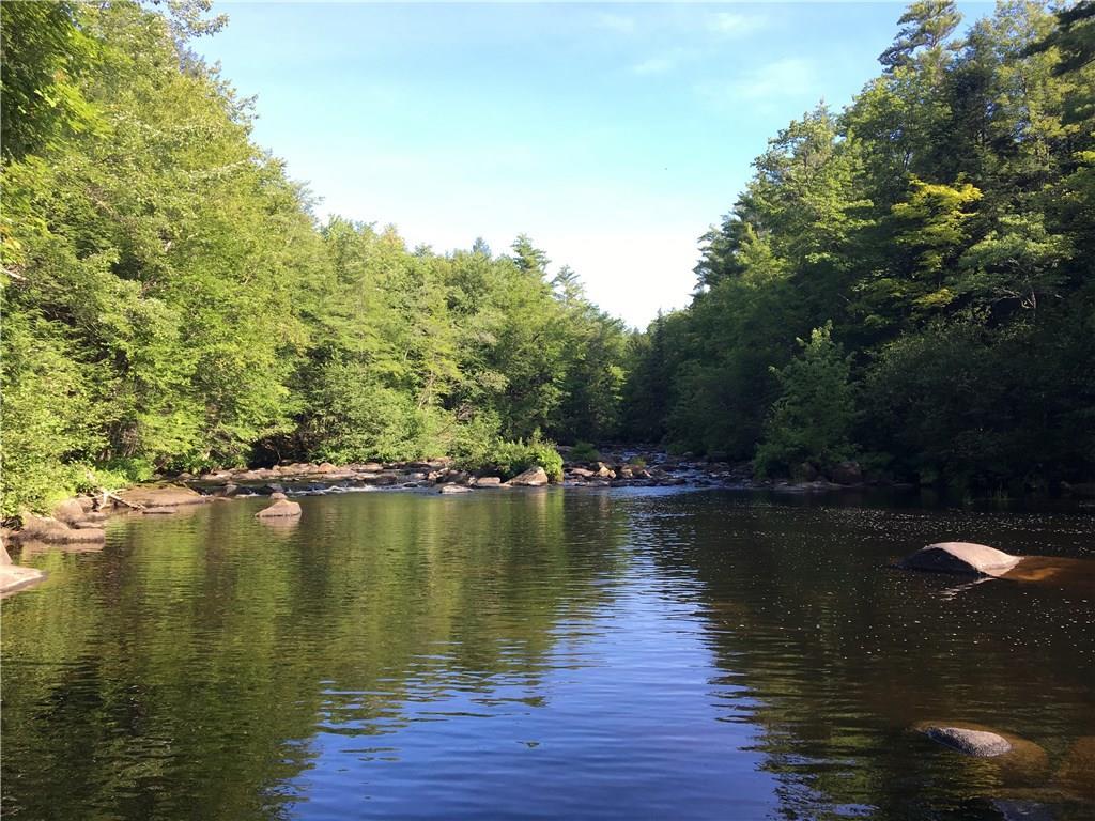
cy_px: 410
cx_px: 548
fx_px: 917
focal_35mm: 29
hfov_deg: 61.7
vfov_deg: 48.2
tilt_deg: +1.4
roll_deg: +1.0
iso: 25
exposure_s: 1/284
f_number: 2.2
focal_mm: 4.15
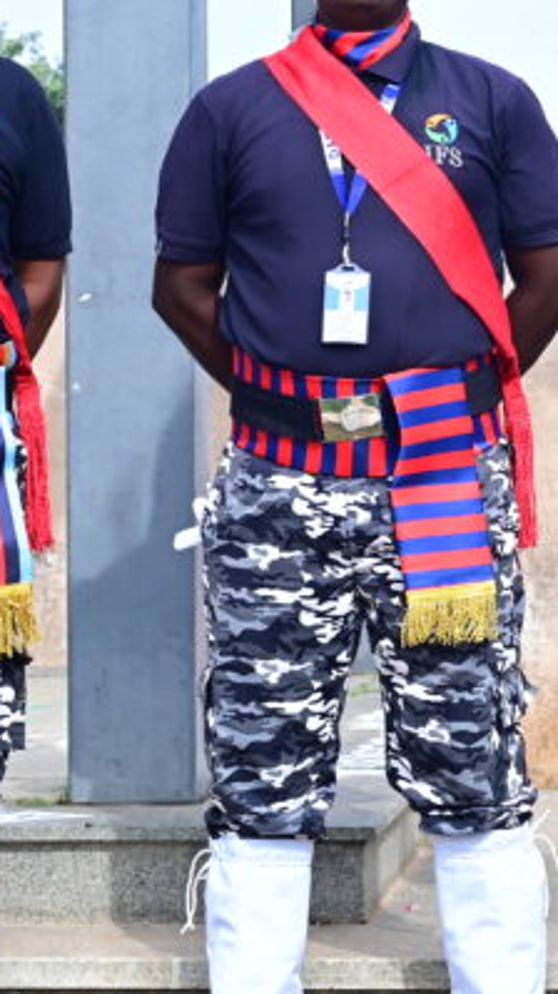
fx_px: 3398
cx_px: 570
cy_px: 440
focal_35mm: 129
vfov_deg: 16.6
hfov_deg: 9.3
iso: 320
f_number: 10
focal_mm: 48
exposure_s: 1/250
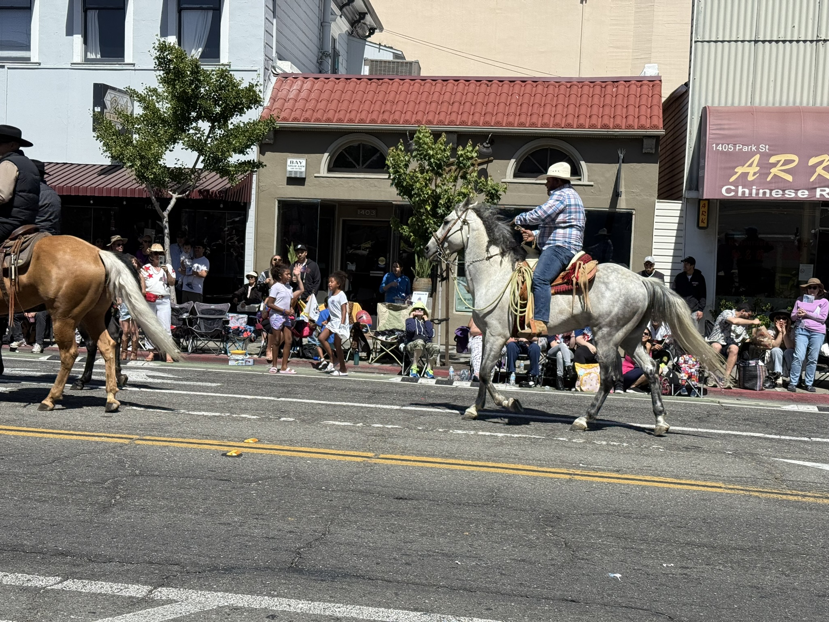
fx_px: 1150
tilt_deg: -2.4
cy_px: 311
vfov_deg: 30.3
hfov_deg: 39.7
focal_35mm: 48
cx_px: 414
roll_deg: -2.7
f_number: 1.78
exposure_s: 1/4878
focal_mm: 6.76
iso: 64
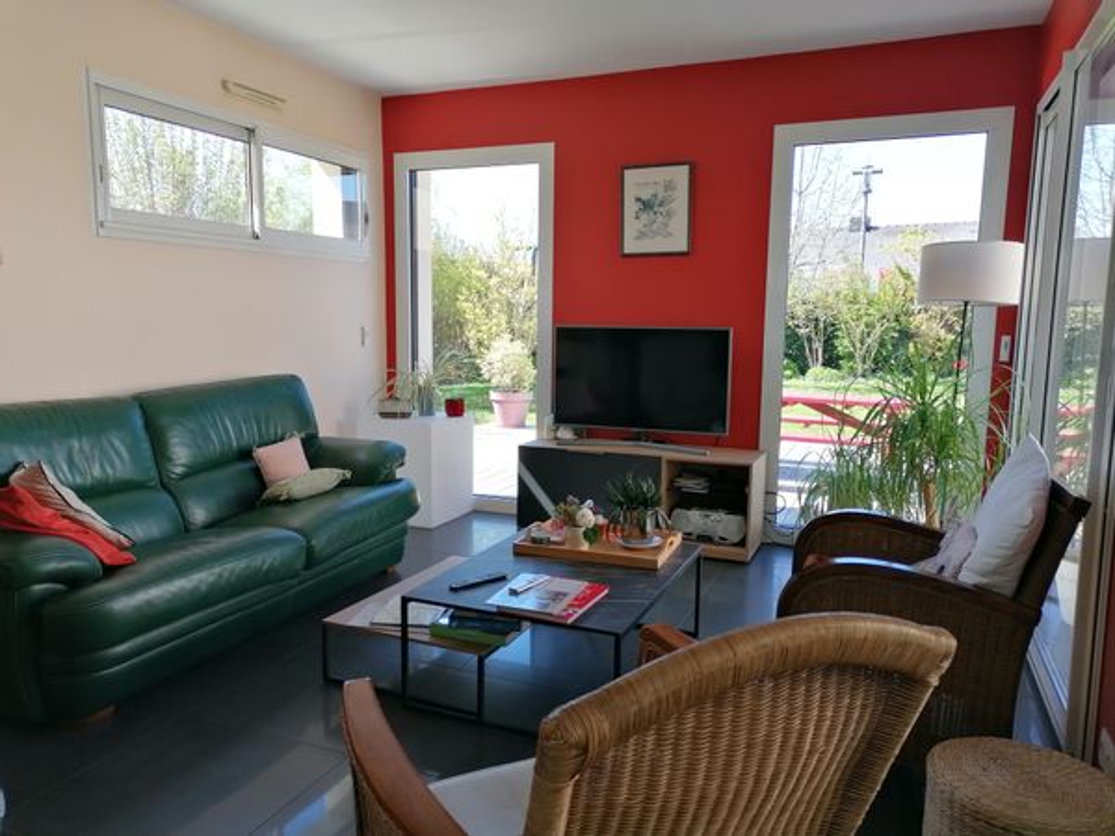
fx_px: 870
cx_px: 558
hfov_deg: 65.3
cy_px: 418
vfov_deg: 51.4
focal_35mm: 27
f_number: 1.8
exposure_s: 1/188
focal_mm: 4.75
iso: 50
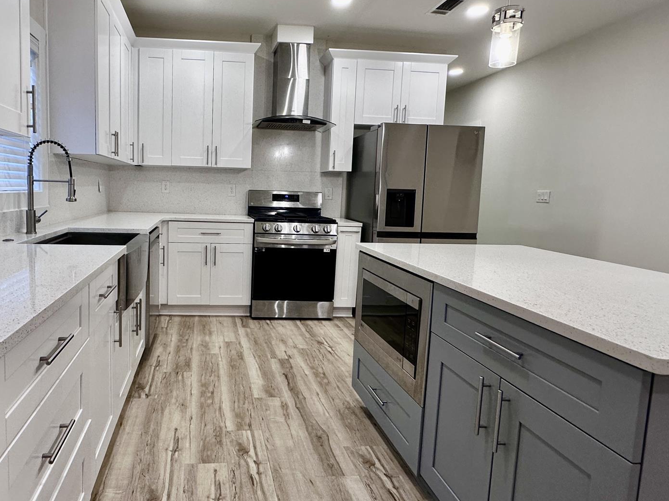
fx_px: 406
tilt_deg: -5.6
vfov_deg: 63.4
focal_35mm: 21
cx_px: 239
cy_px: 230
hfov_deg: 77.2
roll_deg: +0.7
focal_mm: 2.22
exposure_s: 1/120
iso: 160
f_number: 2.2
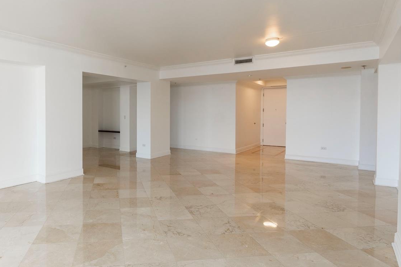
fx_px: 264
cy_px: 119
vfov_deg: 53.6
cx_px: 143
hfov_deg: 72.8
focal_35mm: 24
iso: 320
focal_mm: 11
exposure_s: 1/20
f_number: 8
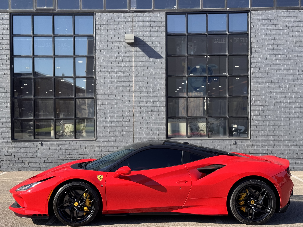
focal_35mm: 48
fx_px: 420
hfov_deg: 39.7
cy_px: 114
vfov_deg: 30.3
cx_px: 152
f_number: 1.78
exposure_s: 1/1238
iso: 64
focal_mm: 6.76
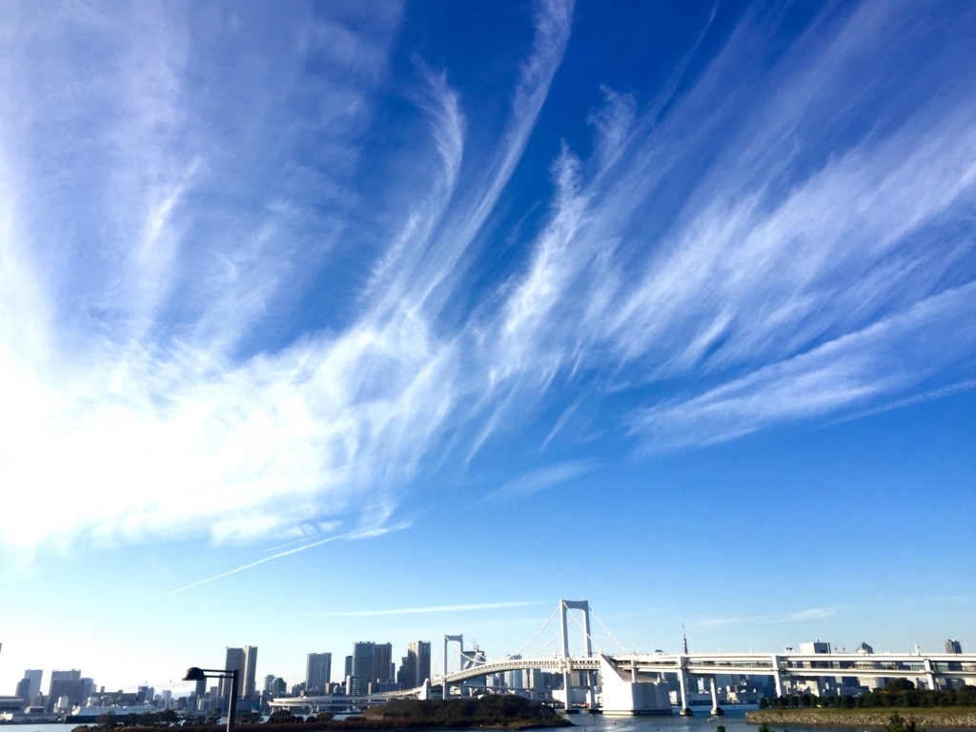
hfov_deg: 61.7
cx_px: 488
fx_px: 818
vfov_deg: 48.2
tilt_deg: +22.0
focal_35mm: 29
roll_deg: +1.0
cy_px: 366
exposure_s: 1/2198
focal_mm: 4.15
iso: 32
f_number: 2.2
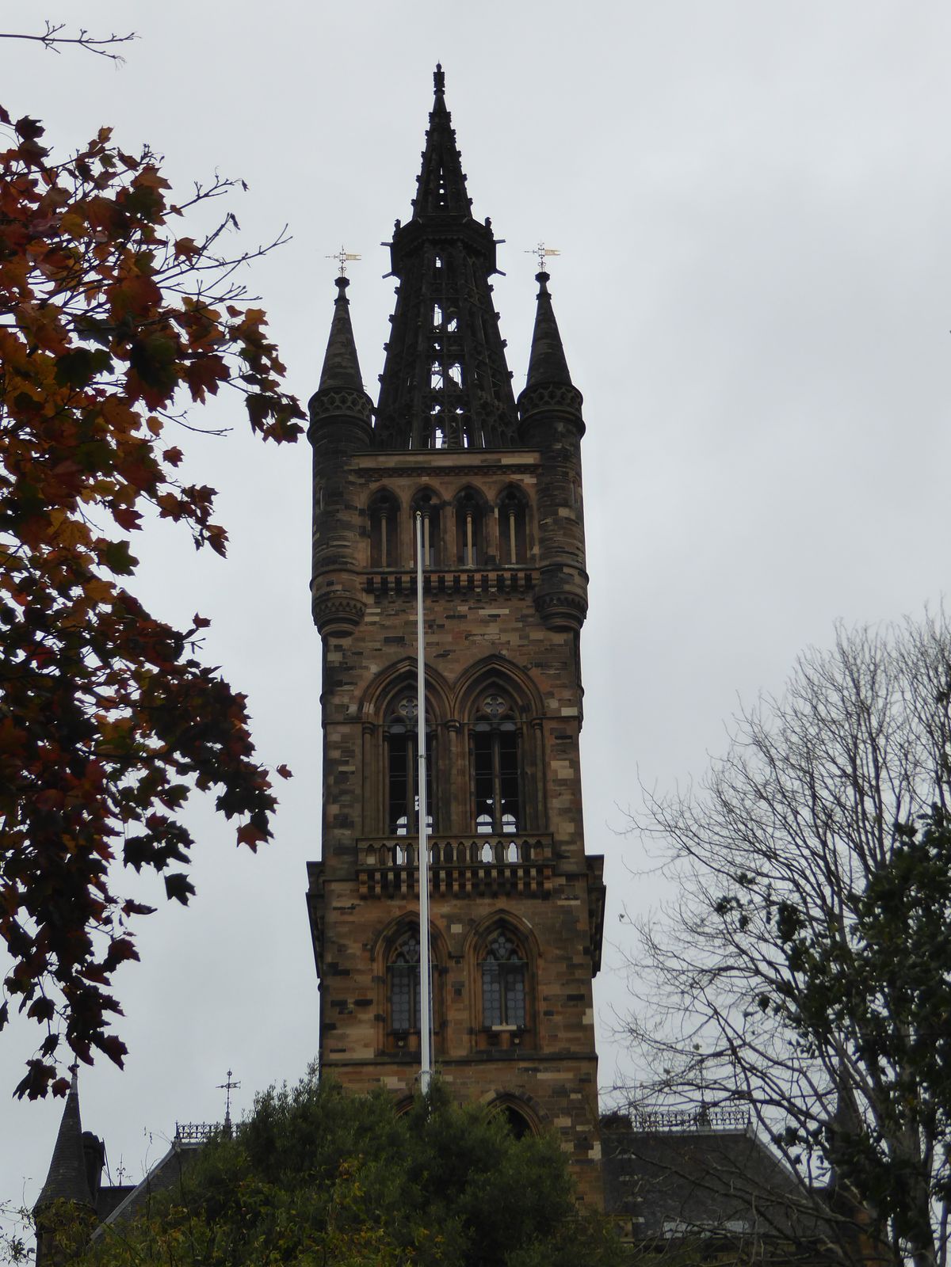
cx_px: 476
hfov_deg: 19.6
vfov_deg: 26.0
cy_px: 634
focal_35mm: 75
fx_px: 2747
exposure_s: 1/160
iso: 125
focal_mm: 12.5
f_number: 4.5
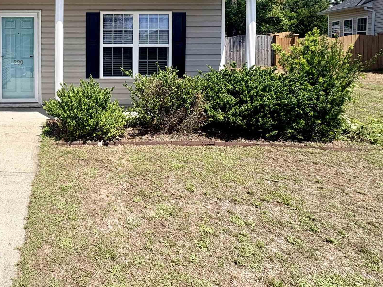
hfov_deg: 58.2
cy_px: 52
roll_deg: +0.0
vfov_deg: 48.1
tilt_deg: +0.3
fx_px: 299
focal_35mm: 27
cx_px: 56
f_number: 2.2
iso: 50
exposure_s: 1/1976
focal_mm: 2.22
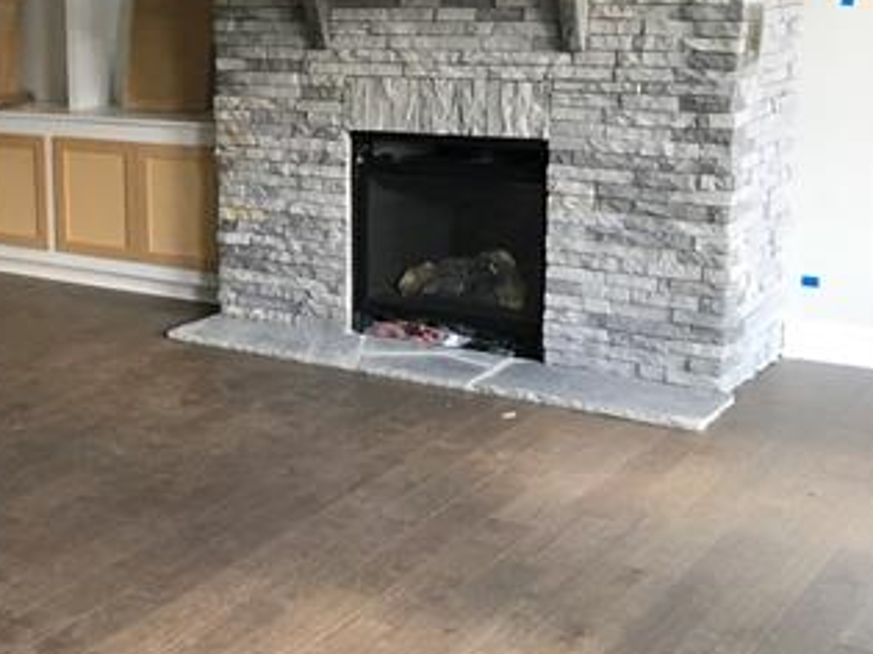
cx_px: 6
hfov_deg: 30.5
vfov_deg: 24.7
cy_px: 230
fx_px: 1487
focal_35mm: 59
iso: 40
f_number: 2.2
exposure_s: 1/30
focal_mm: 4.15
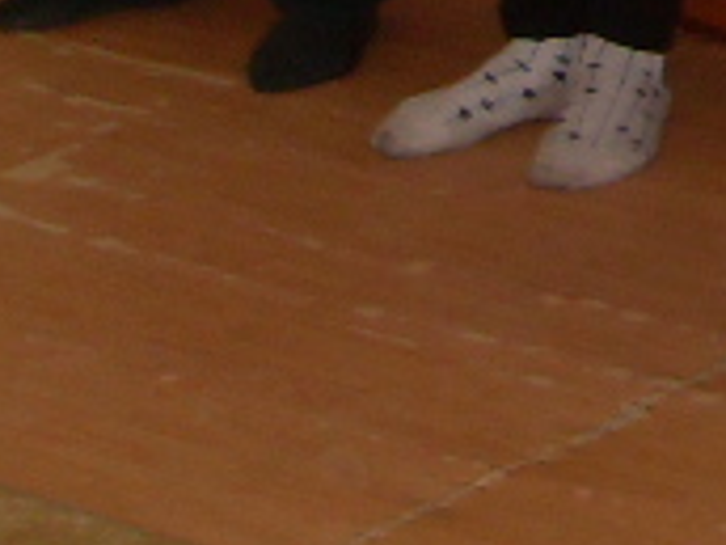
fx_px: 4614
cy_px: -887
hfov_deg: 8.2
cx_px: 1849
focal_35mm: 220
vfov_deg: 6.4
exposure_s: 1/45
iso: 100
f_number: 2.8
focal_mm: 6.3
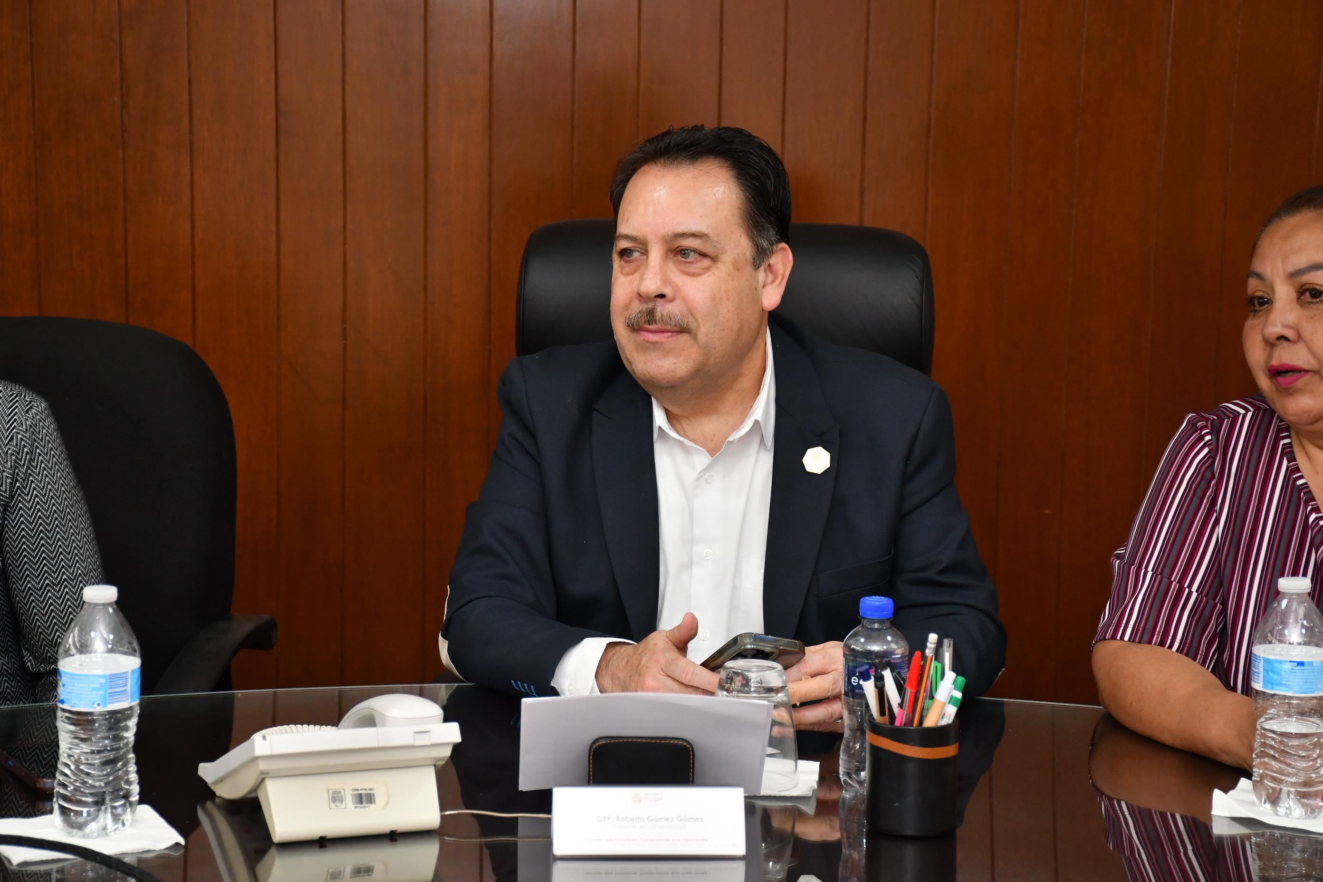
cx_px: 662
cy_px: 441
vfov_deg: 16.3
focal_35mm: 84
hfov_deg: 24.2
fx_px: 3087
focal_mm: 56
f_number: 5.6
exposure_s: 1/100
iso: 1000
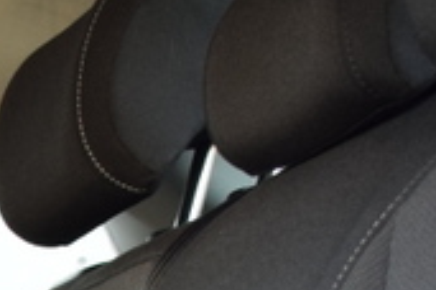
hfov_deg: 8.1
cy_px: 852
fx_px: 2810
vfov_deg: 5.6
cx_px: -676
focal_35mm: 232
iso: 450
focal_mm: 22
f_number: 4
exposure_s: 1/60
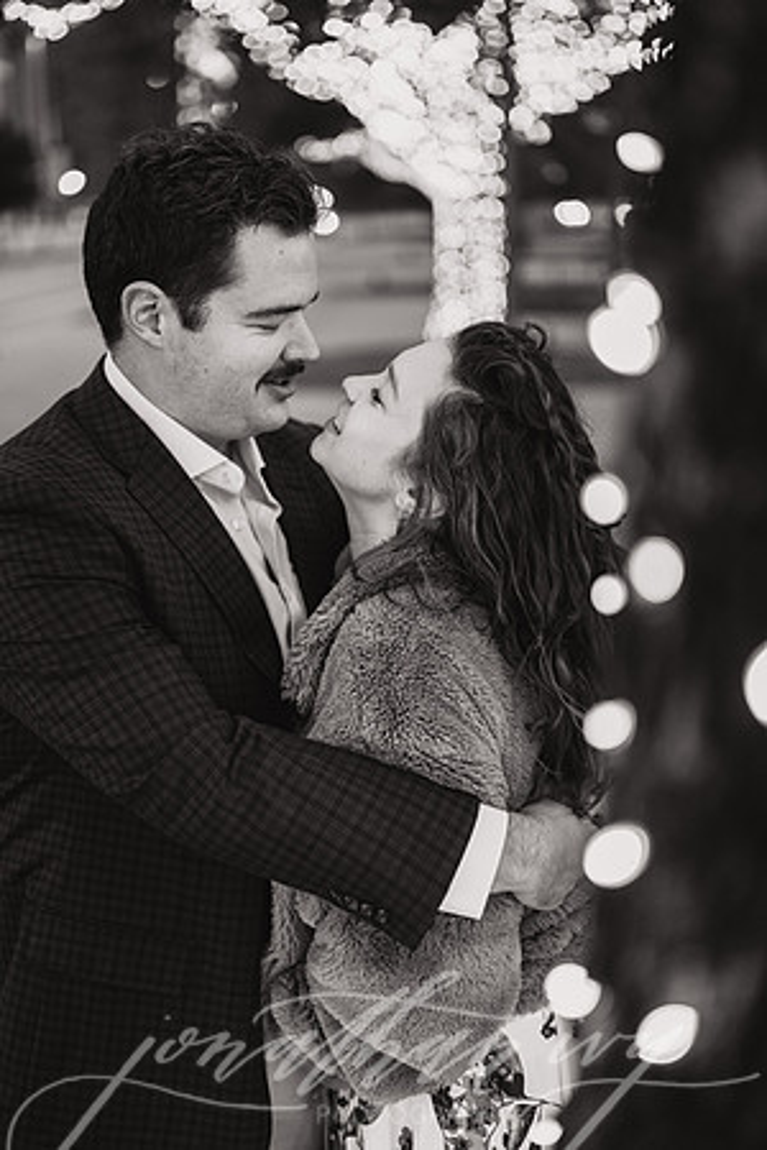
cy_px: 575
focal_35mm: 50
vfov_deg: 39.6
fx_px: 1598
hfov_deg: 27.0
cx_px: 384
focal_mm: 50
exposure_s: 1/250
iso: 1250
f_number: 2
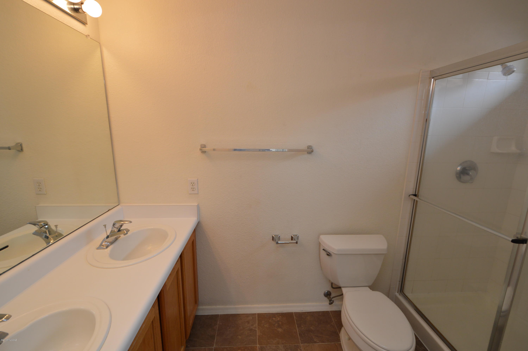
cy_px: 176
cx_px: 264
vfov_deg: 77.2
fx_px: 220
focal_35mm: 15
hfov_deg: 100.4
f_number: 5
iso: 400
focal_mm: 10
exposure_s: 1/100
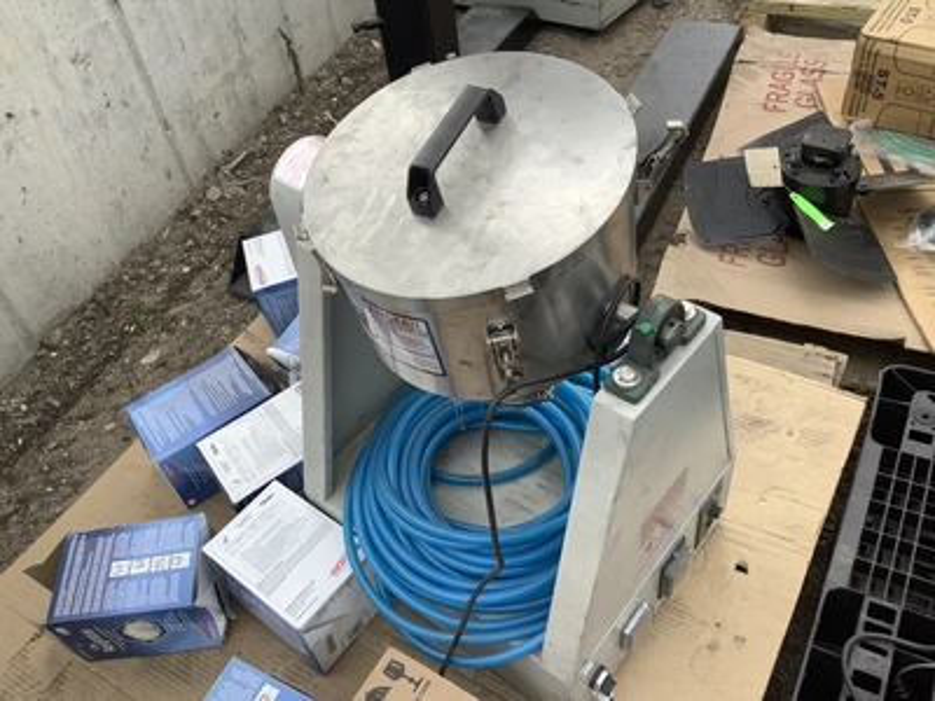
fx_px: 837
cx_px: 468
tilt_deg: -42.0
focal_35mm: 31
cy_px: 350
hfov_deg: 58.4
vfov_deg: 45.4
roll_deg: +9.7
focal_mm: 3.3
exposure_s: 1/359
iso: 25
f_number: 2.4
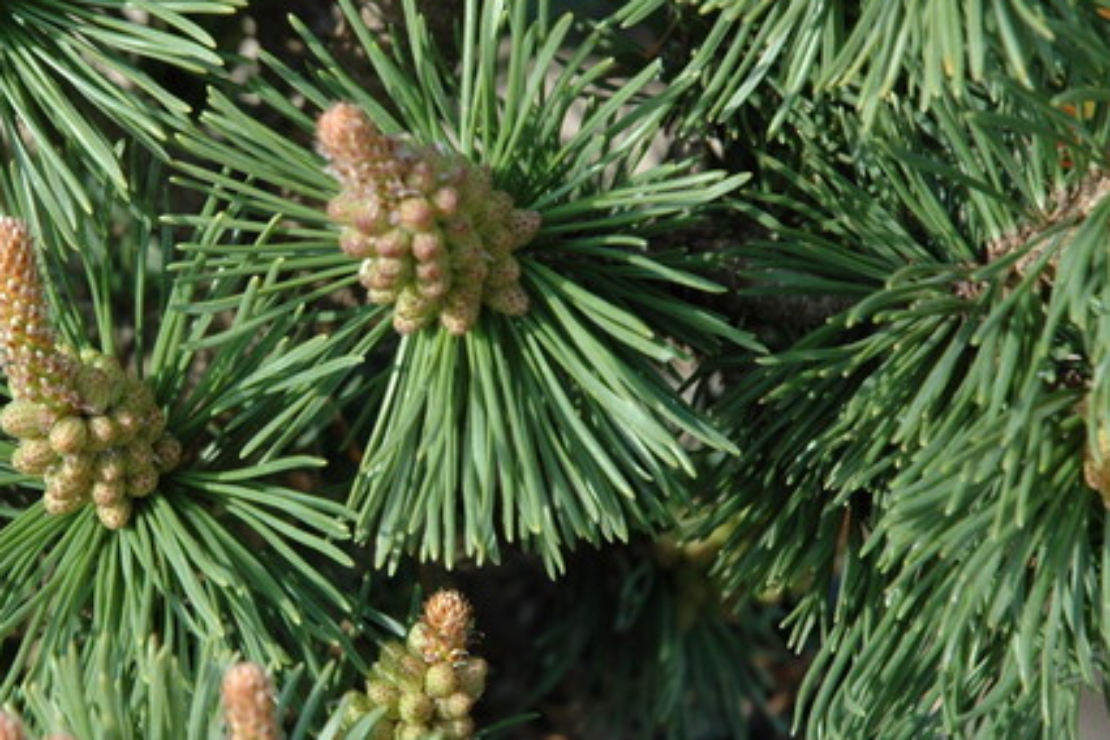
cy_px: 362
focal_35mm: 197
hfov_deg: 10.4
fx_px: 6074
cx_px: 281
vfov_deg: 7.0
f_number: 6.7
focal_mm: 70
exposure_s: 1/180
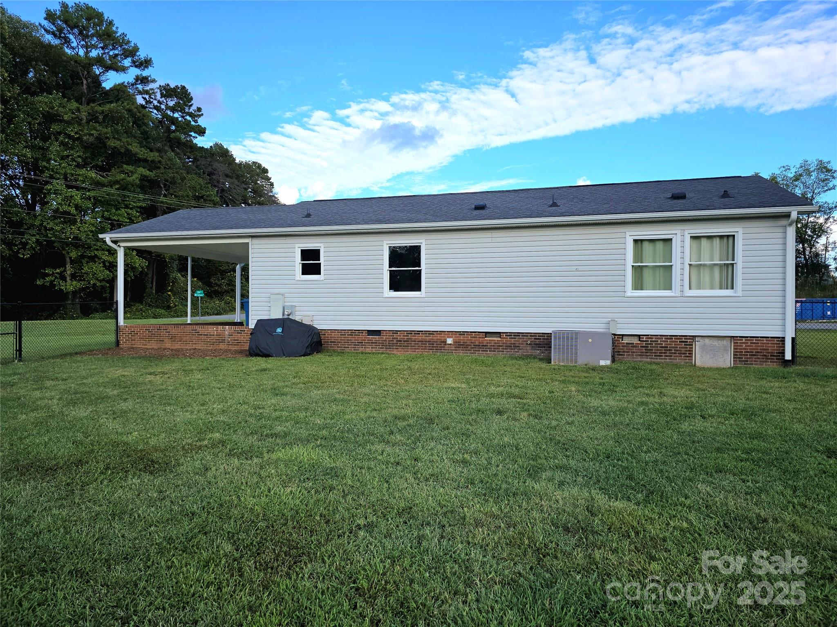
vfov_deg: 58.9
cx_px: 418
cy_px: 314
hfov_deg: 73.9
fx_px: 556
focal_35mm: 23
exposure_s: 1/345
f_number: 1.7
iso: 12
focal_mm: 6.3
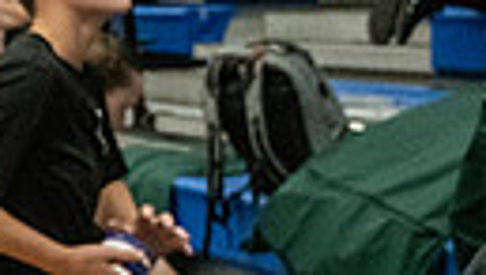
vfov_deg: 10.8
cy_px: 85
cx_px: -467
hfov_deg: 15.4
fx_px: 1458
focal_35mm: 113
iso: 8000
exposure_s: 1/800
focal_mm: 24
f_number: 4
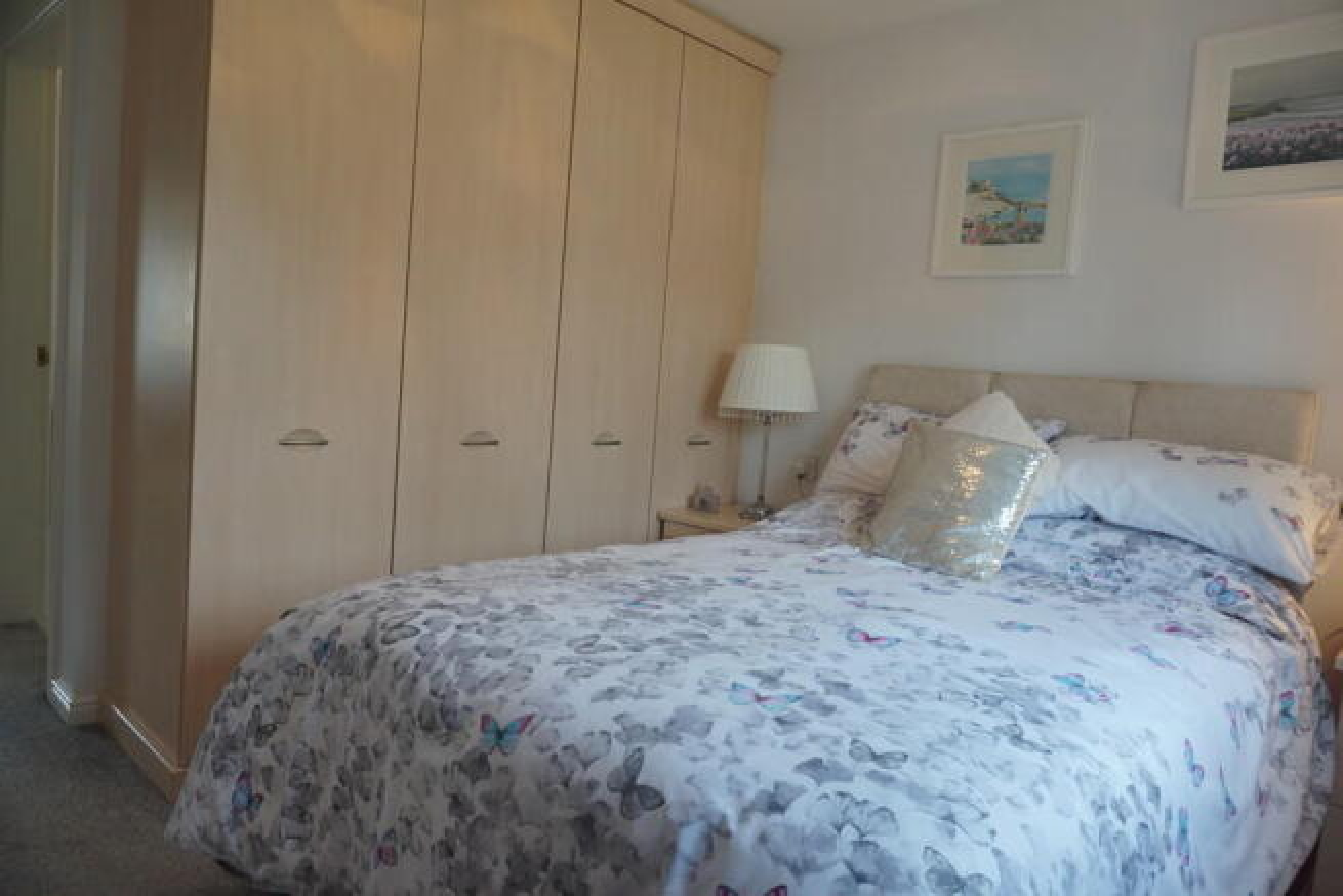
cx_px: 672
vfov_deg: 53.2
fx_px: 895
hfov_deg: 73.7
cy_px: 448
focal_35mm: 24
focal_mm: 16
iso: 400
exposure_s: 1/40
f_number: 6.3
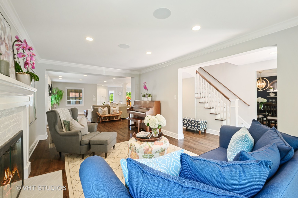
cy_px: 99
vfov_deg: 75.4
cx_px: 149
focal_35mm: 16
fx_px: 128
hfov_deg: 98.6
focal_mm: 15.5
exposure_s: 1.5
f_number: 8
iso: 200
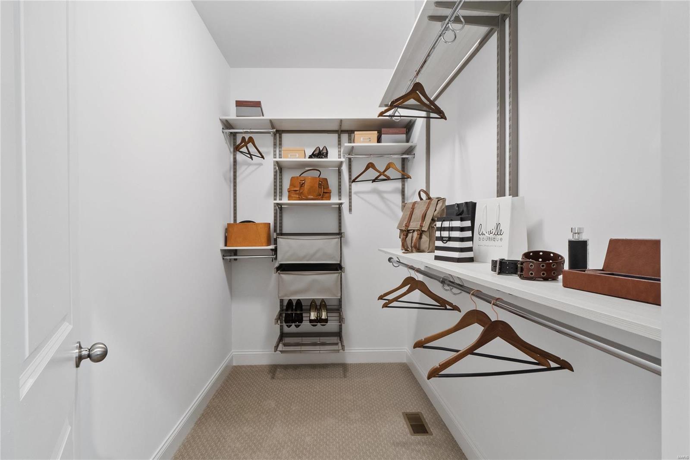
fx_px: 345
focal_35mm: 18
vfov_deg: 67.4
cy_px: 230
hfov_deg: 90.0
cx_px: 345
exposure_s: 1.3
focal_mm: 9
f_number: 10
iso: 400
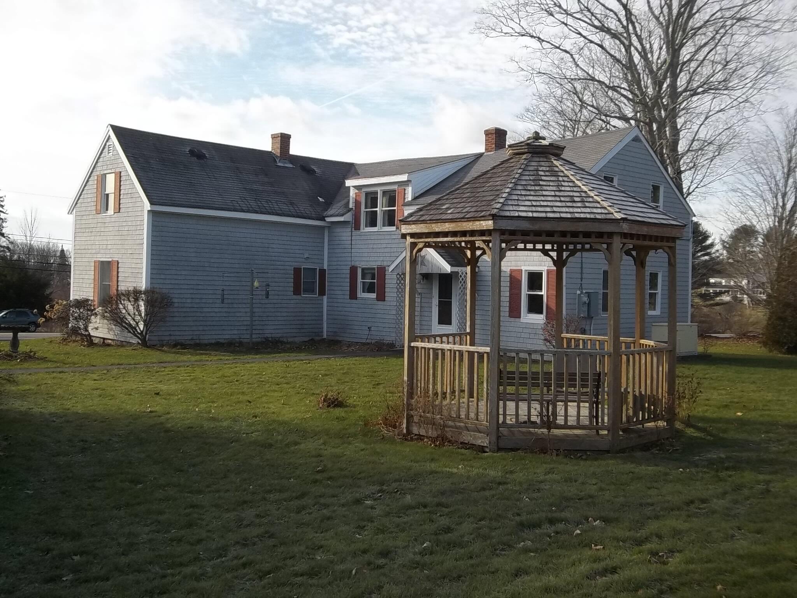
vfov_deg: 38.7
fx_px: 852
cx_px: 398
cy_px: 299
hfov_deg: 50.1
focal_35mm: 37
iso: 80
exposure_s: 1/320
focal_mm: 6.6
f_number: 4
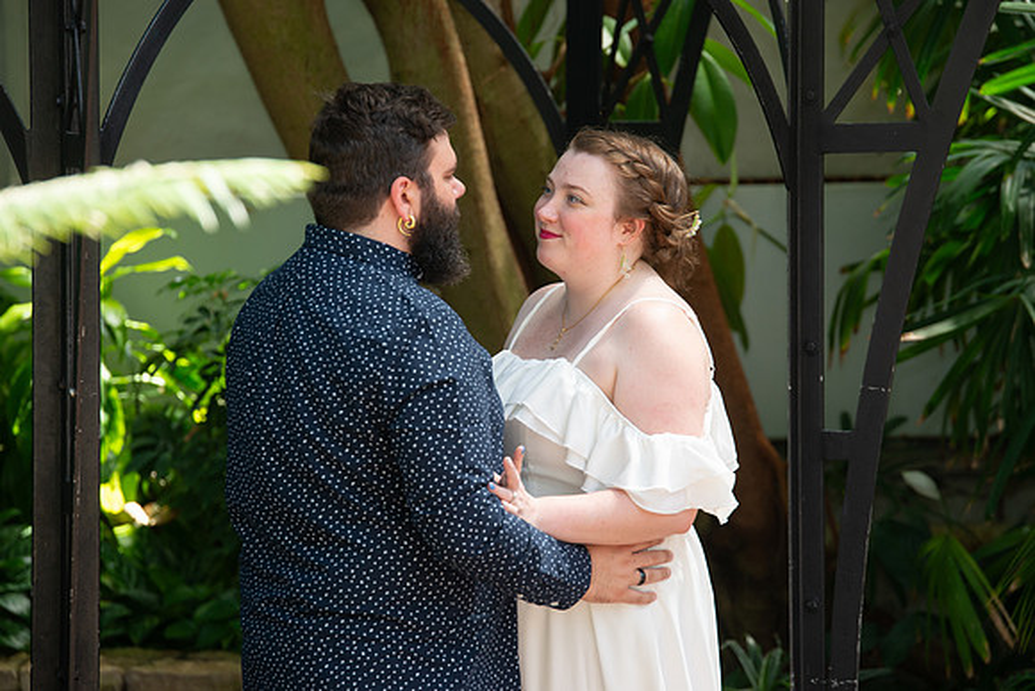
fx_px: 5971
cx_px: 518
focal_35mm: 208
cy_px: 346
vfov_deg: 6.6
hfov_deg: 9.9
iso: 640
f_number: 5.6
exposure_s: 1/200
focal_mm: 200
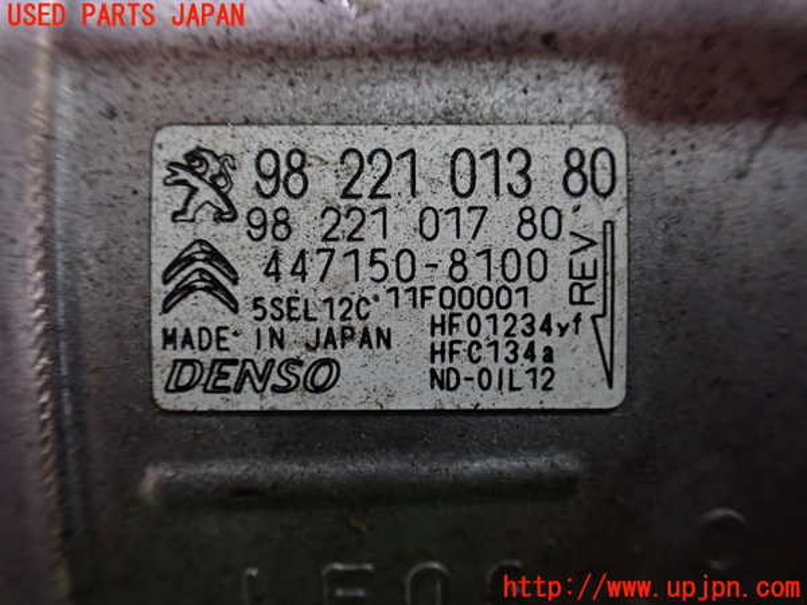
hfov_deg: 60.0
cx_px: 404
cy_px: 302
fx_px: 699
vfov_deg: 46.8
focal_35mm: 30
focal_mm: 5.4
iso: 800
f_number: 2.3
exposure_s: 1/60
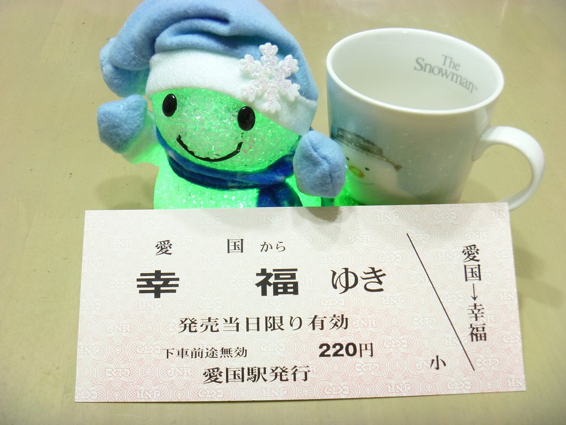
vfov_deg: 35.1
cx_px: 283
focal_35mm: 41
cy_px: 212
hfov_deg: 45.8
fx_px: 670
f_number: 3.6
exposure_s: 1/8
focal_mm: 7.2
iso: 200
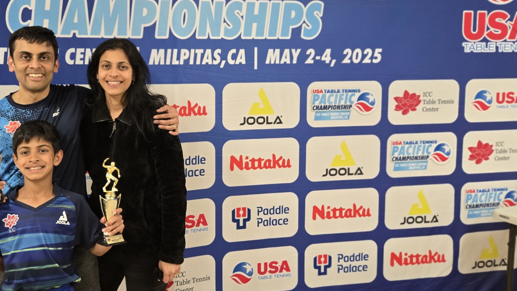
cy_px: 99
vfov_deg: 33.4
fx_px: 480
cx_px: 176
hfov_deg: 55.6
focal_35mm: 35
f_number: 1.8
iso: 500
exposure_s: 1/120
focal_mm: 5.4
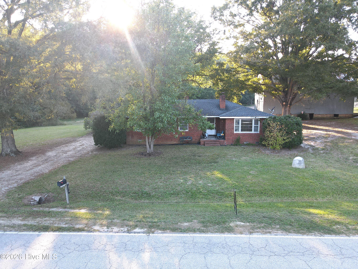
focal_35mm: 24
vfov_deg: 56.8
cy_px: 134
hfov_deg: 71.6
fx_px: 248
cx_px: 179
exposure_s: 1/60
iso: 110
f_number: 2.8
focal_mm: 4.5
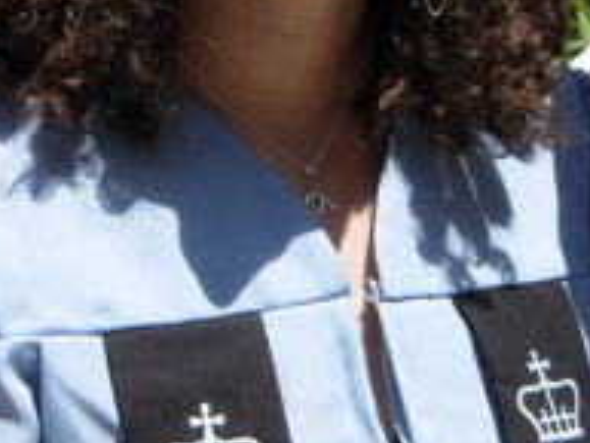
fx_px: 2865
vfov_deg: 8.8
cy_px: 237
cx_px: 312
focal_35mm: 168
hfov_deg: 11.8
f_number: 6.1
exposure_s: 1/279
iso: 50
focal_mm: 7.5
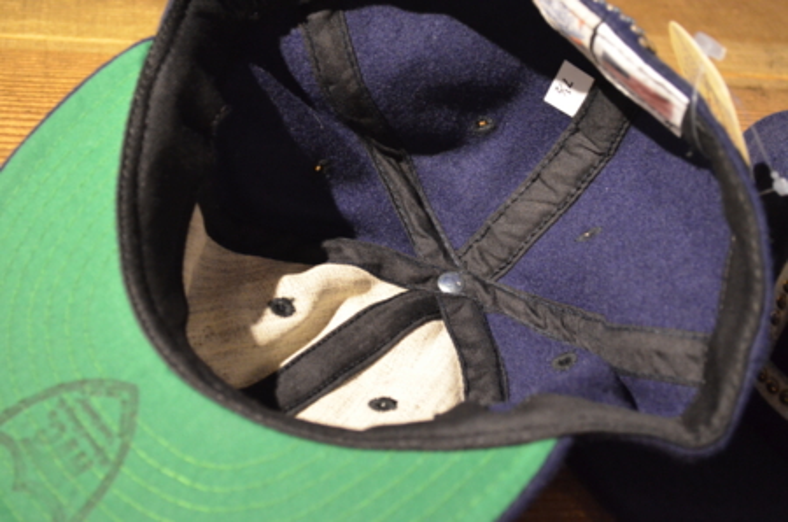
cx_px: 394
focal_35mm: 63
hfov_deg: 32.0
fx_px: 1376
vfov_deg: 21.5
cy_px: 261
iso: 3200
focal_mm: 42
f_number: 5.3
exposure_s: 1/25
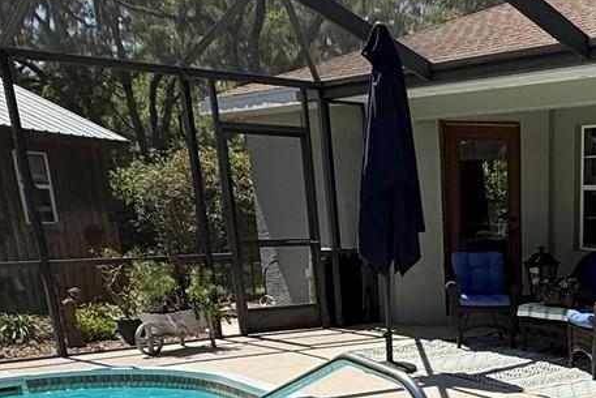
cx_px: 582
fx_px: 845
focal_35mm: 51
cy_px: 514
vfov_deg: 23.5
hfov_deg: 35.5
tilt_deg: -20.2
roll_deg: -0.7
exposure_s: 1/2237
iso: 50
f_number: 2.2
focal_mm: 2.22
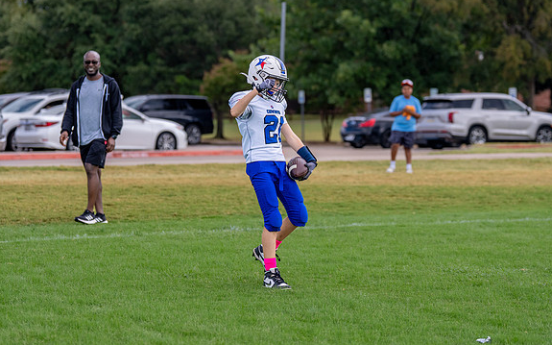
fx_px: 2121
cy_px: 114
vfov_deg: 9.3
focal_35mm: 141
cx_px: 279
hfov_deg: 14.8
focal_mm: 98
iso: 400
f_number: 2.8
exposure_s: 1/3200
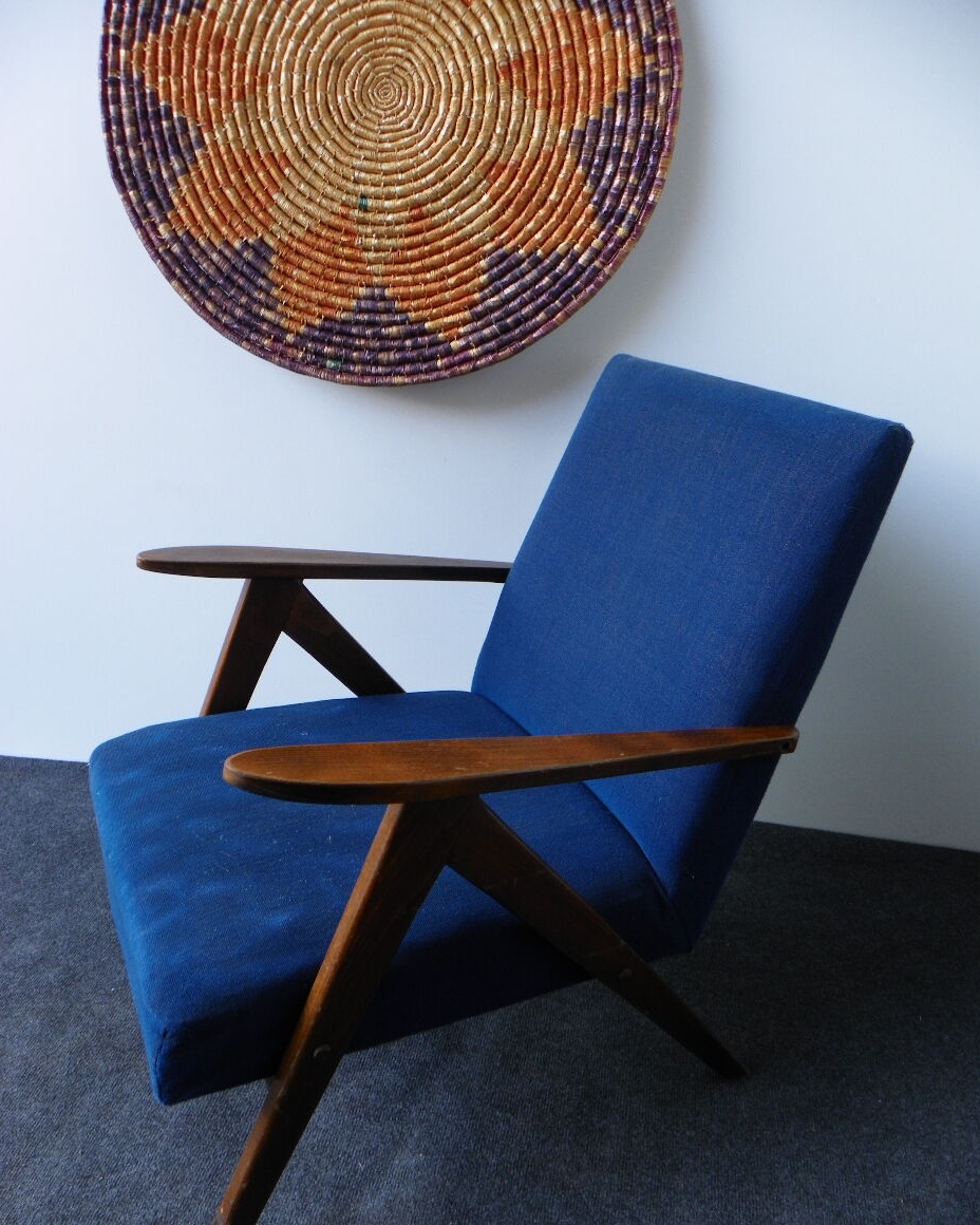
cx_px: 484
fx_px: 1015
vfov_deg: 62.1
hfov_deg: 51.5
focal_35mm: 28
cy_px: 667
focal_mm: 4.6
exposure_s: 1/50
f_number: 2.8
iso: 64
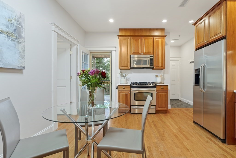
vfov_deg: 73.8
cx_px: 118
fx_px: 105
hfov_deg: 96.7
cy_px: 79
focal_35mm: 16
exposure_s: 1.3
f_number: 8
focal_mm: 16
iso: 320
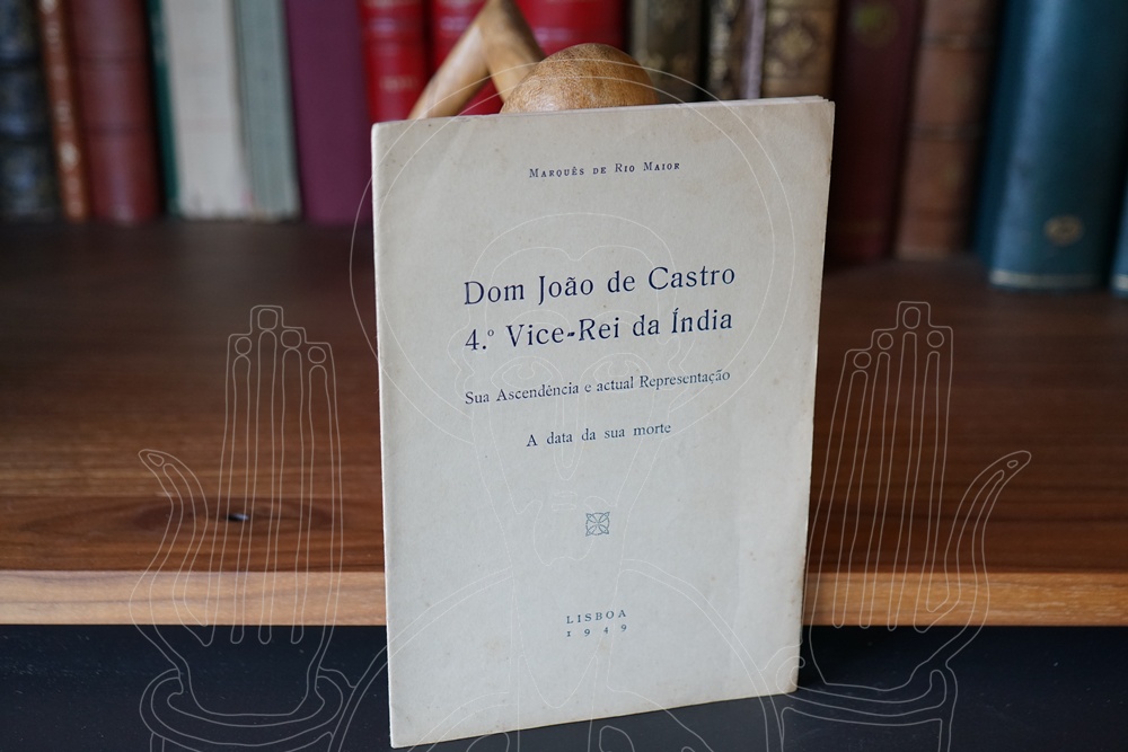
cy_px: 376
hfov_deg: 39.6
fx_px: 1567
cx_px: 564
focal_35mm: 50
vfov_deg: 27.0
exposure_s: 1/160
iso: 1600
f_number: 4
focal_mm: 50
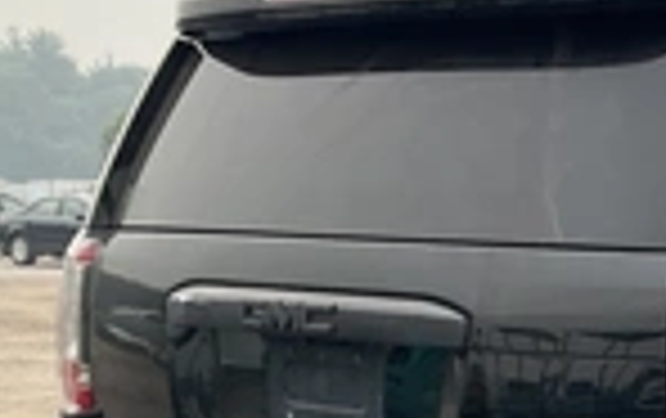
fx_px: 1509
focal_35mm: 83
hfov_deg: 23.0
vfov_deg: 15.5
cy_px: 422
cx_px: 783
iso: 25
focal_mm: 3
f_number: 1.8
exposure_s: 1/593
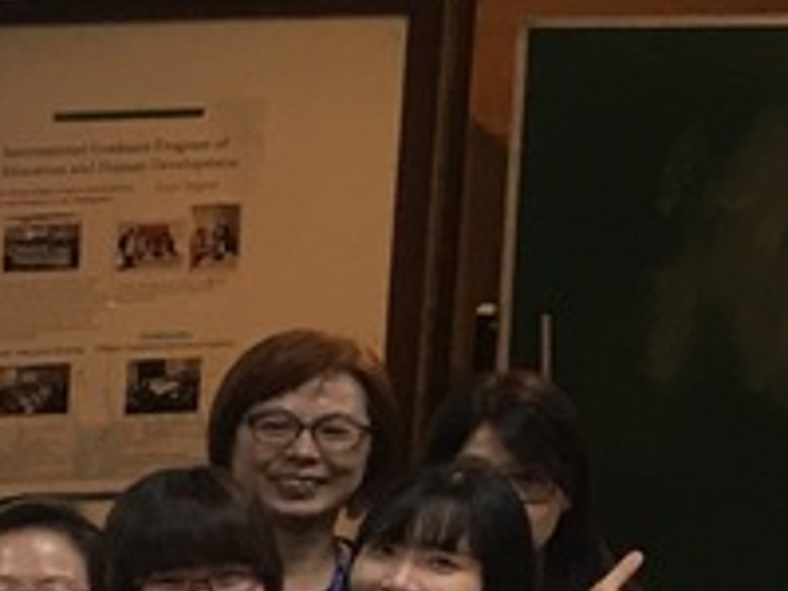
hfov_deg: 9.3
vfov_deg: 8.4
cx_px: -1478
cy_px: 831
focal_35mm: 174
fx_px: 3961
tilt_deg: -11.8
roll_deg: +0.6
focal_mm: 4.15
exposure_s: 1/15
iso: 25
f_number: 2.2
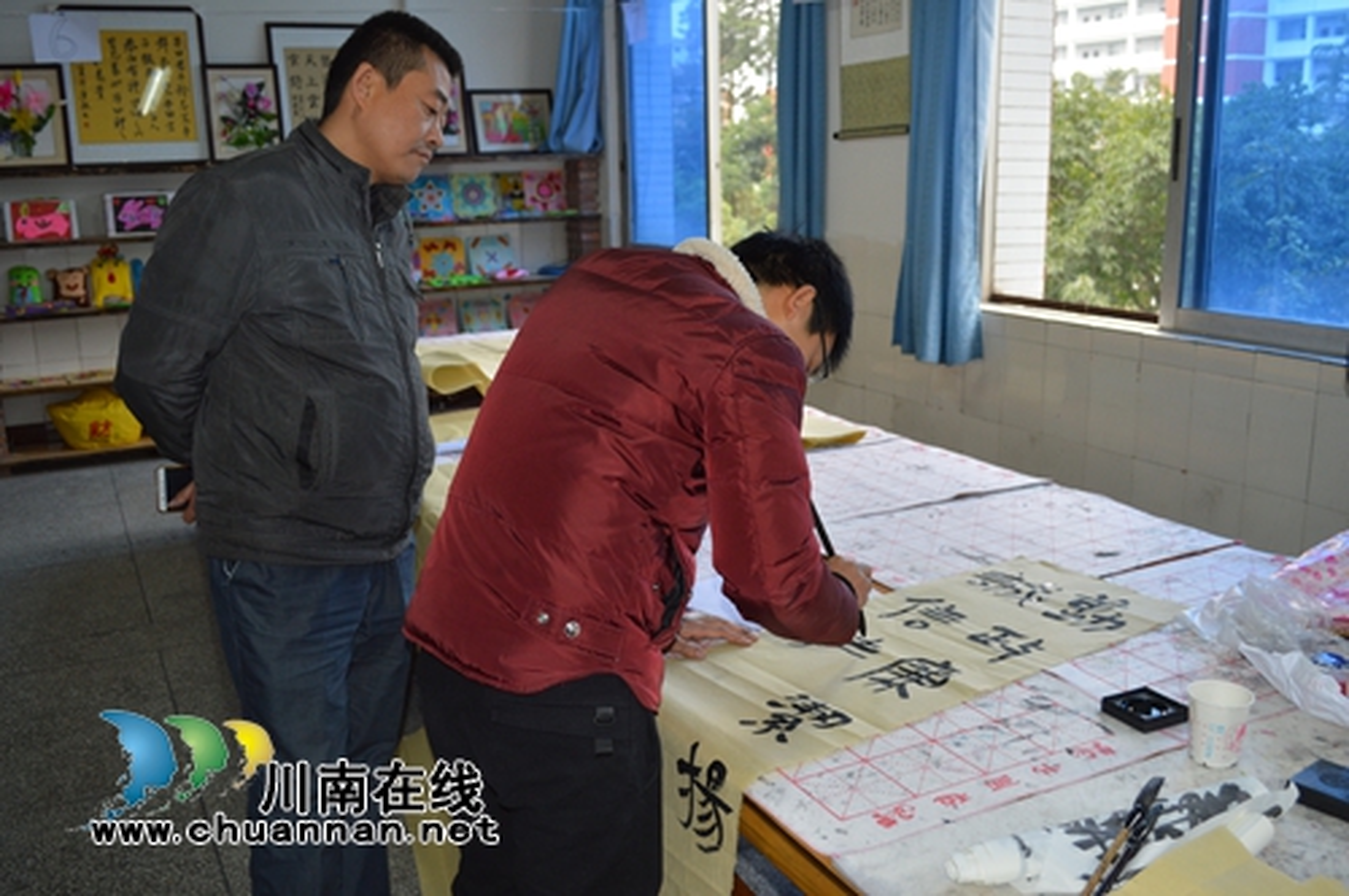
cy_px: 448
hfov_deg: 57.3
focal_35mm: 33
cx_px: 674
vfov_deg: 39.9
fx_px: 1235
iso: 400
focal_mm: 22
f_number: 4
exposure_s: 1/60
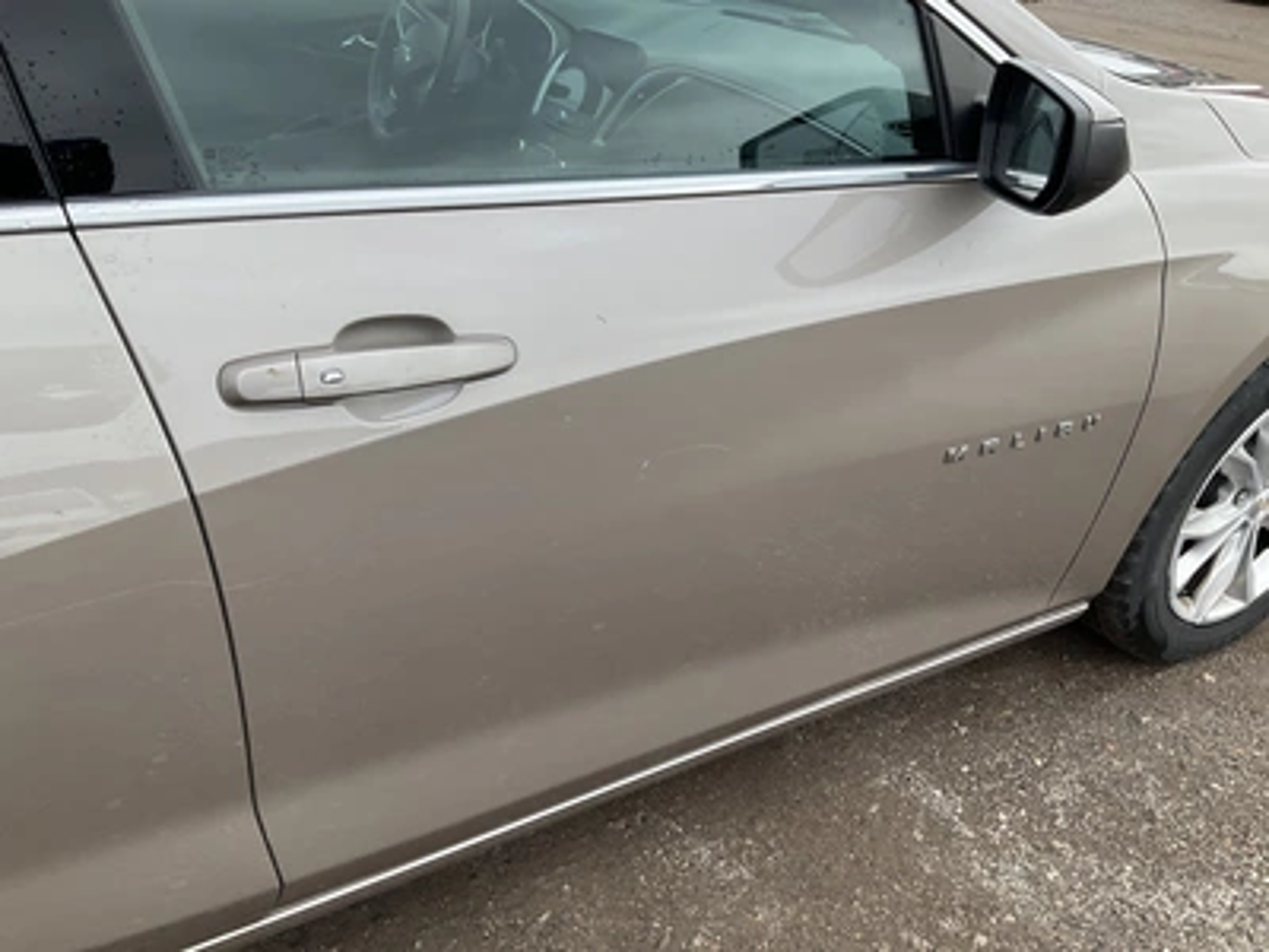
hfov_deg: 61.7
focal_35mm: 29
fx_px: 1063
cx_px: 634
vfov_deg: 48.2
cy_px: 476
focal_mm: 3
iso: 25
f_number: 1.8
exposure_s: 1/620
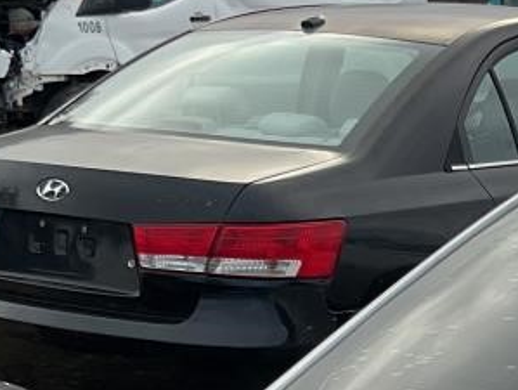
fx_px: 1858
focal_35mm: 124
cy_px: 699
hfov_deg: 15.4
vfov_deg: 11.2
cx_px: 591
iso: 16
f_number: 1.8
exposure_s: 1/792
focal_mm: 3
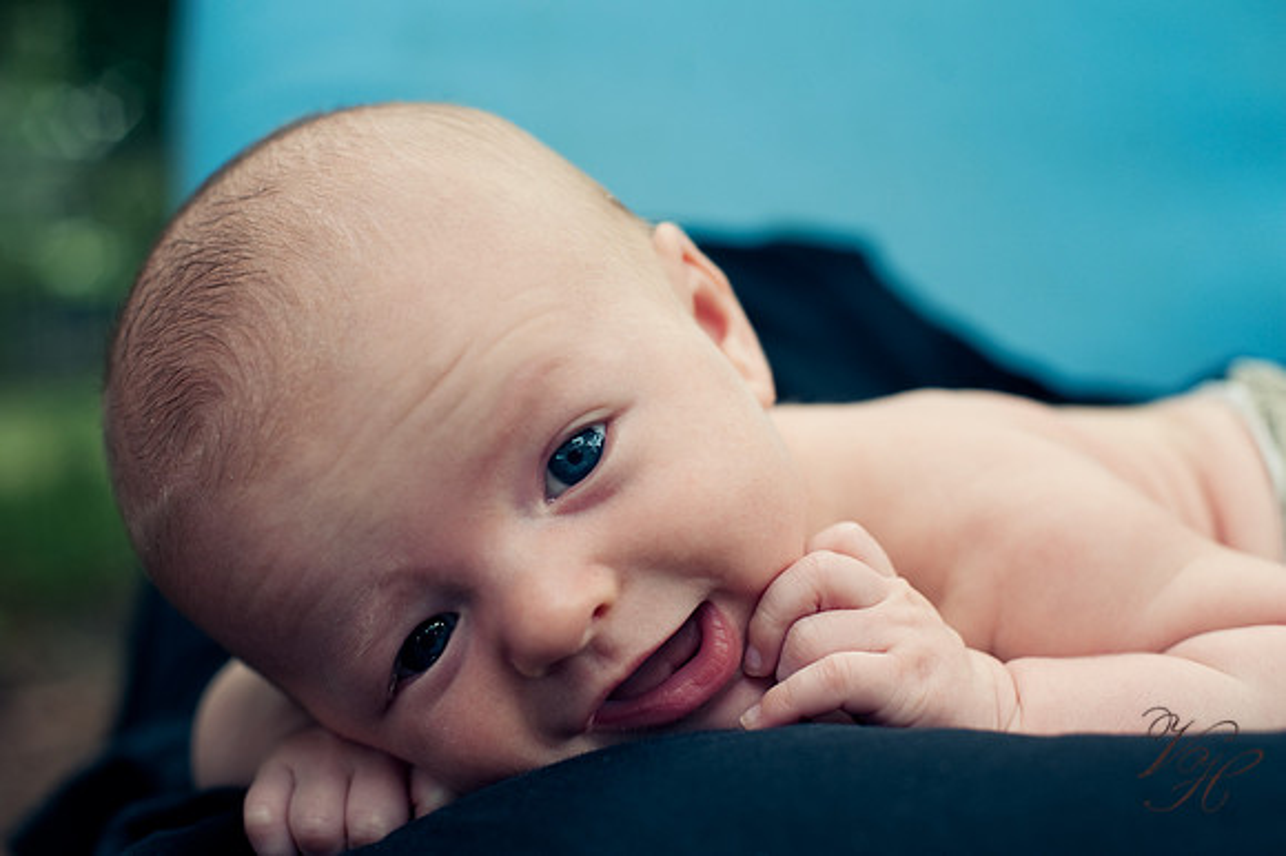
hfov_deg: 39.6
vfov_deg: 27.0
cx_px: 643
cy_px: 428
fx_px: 1785
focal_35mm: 50
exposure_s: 1/250
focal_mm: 50
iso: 200
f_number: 3.5
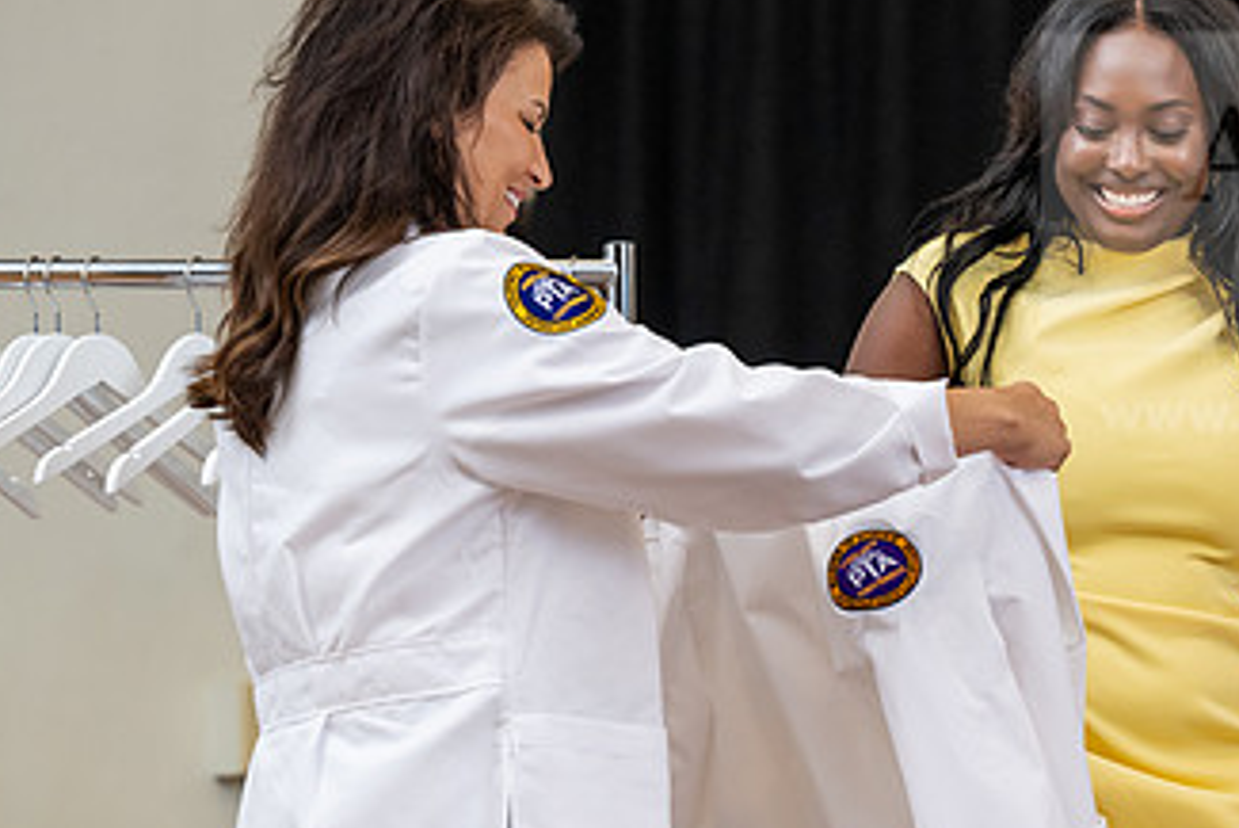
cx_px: 926
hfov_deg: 9.2
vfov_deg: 6.2
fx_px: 7678
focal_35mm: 223
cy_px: 494
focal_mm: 125
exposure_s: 1/200
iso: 1600
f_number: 3.5
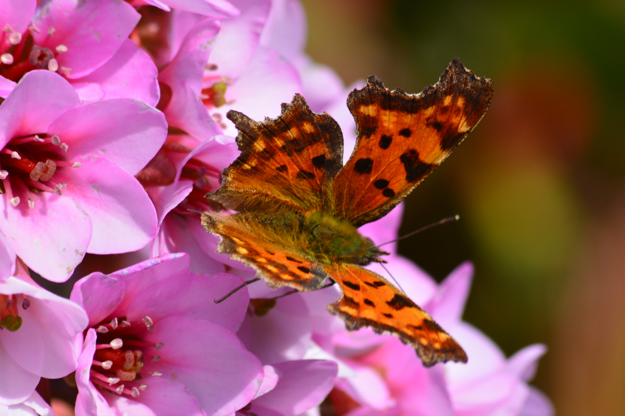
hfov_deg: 5.1
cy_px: 208
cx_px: 312
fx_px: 7029
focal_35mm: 405
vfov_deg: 3.4
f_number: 10
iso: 200
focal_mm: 270
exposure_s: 1/320
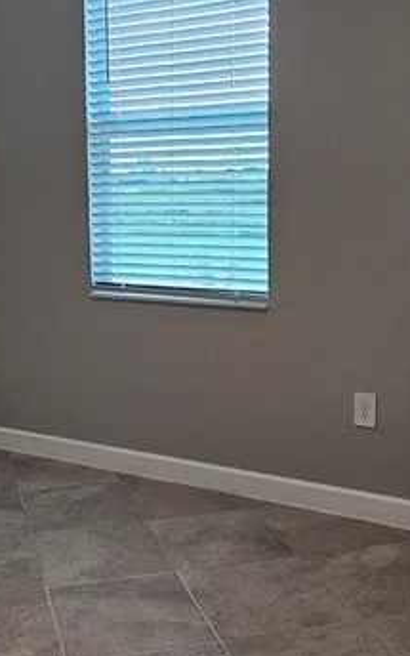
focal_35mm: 41
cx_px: 128
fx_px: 733
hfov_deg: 30.9
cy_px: 271
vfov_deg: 48.0
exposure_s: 1/60
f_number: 2.2
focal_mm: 2.2
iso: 80
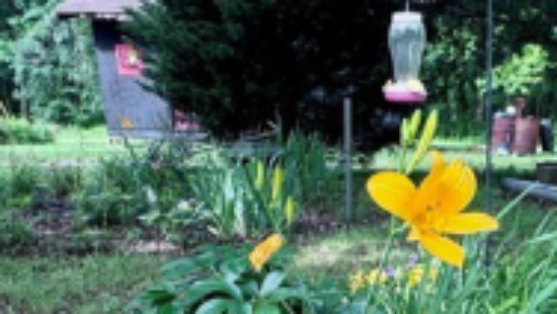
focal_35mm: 54
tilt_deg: -30.6
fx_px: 798
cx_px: 396
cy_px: 533
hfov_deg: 37.8
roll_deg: -0.6
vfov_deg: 18.4
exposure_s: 1/157
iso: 40
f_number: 2.2
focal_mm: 2.22
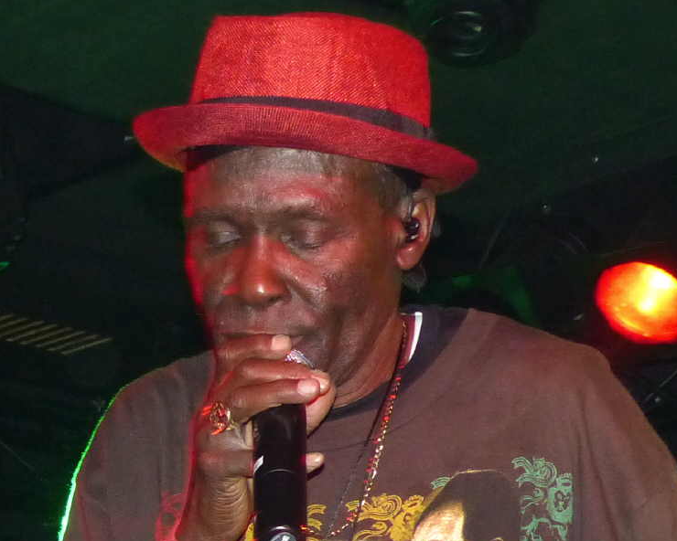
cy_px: 419
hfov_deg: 30.5
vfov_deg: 24.3
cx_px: 341
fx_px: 1242
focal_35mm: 62
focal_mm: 8.4
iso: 400
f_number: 2.8
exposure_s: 1/60
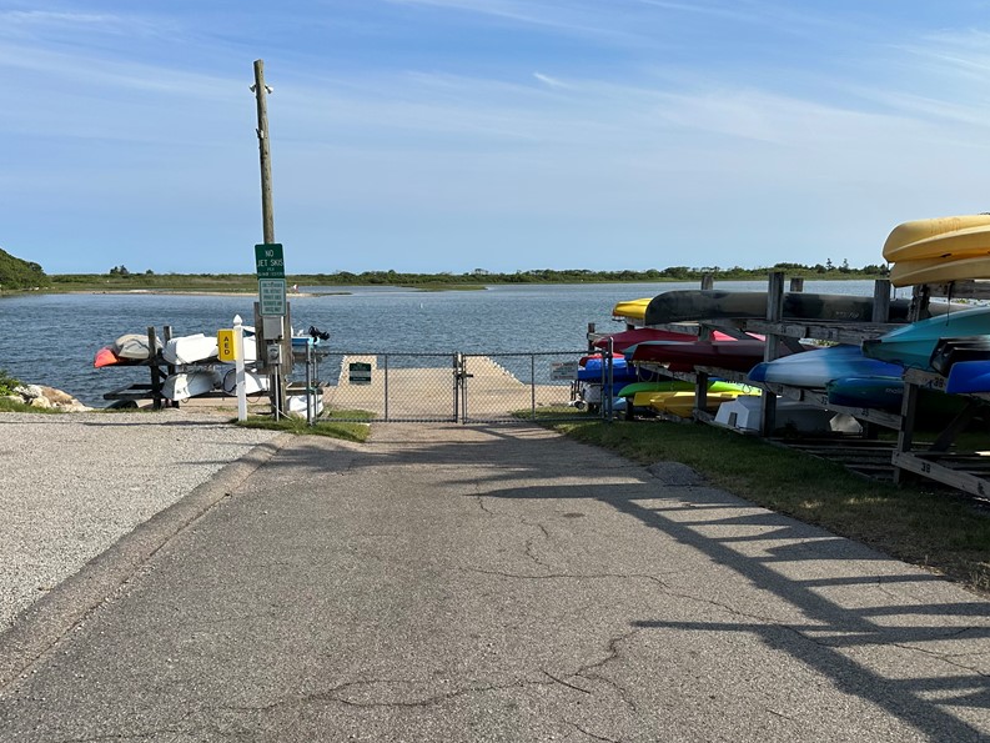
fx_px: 887
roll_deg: +0.0
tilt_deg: -9.5
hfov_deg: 58.3
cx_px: 458
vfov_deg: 45.4
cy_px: 418
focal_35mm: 31
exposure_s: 1/5263
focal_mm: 6.86
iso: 80
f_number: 1.78
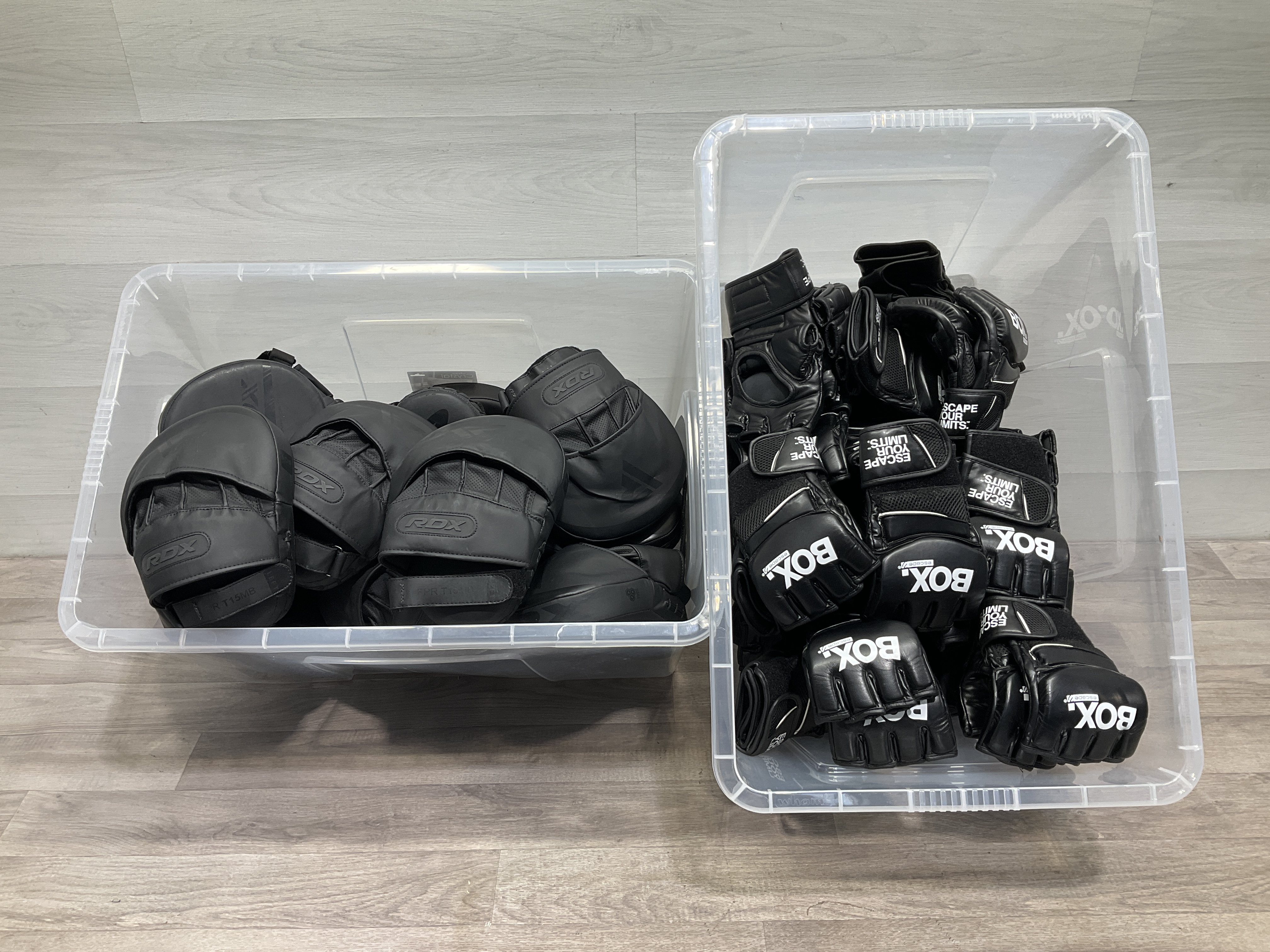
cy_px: 476
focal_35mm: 29
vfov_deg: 48.2
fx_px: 1064
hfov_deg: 61.7
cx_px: 635
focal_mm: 3
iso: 32
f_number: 1.8
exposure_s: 1/50
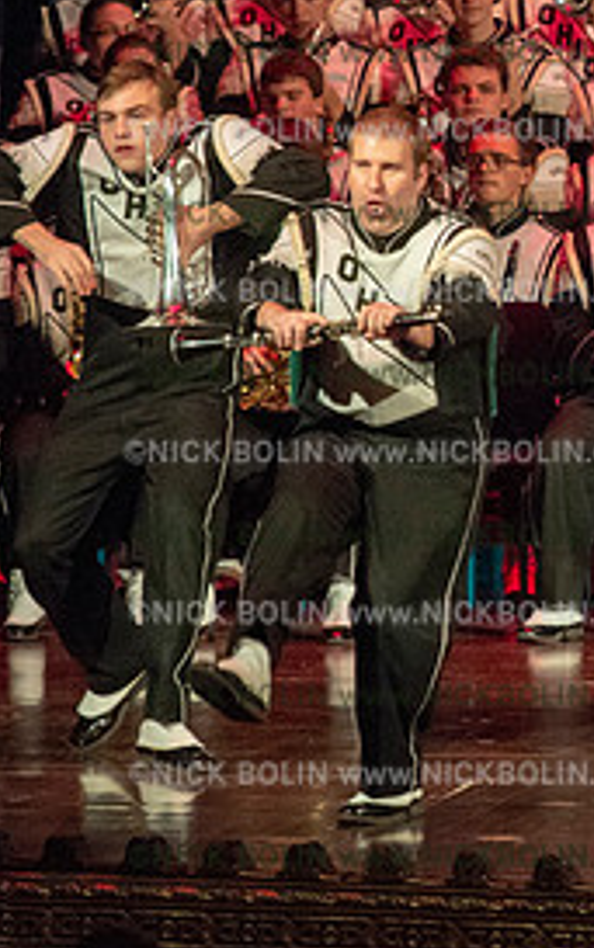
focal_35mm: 498
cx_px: 938
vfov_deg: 4.2
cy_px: 292
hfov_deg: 2.6
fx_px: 12879
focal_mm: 230
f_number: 5.6
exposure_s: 1/320
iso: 8000
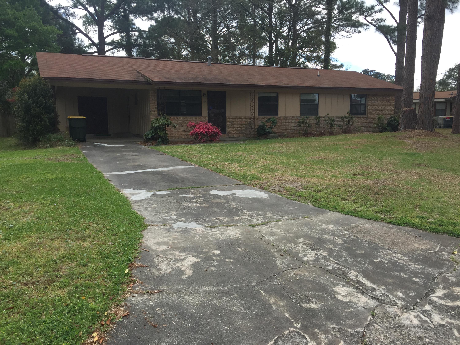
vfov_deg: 48.2
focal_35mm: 29
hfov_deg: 61.7
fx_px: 385
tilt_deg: -7.7
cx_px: 230
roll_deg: +0.3
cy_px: 172
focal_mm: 4.15
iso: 32
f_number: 2.2
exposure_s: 1/964
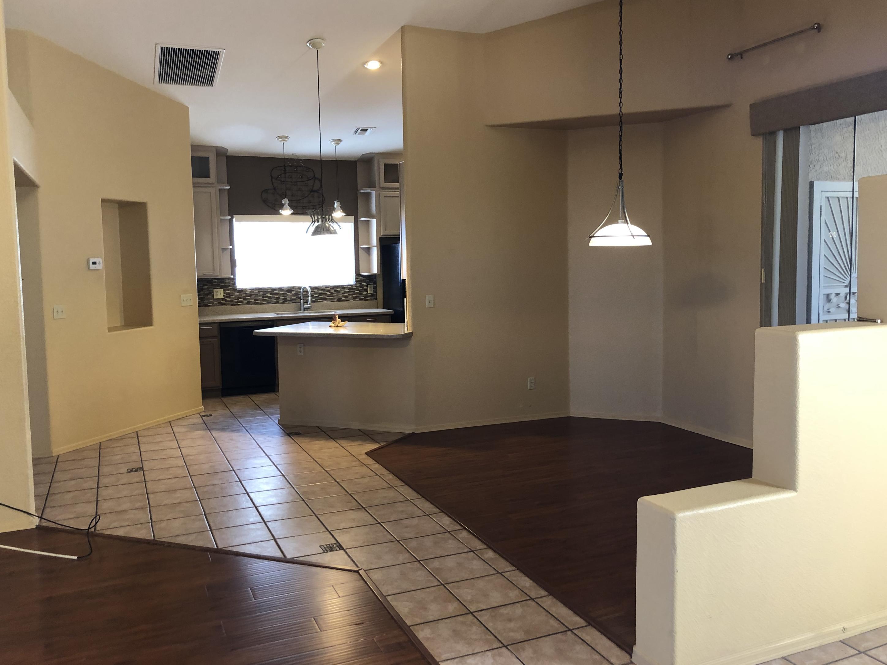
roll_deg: +0.9
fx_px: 743
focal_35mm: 29
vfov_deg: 48.2
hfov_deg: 61.7
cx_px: 430
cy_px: 324
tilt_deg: -4.4
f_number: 1.8
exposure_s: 1/15
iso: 50
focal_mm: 3.99
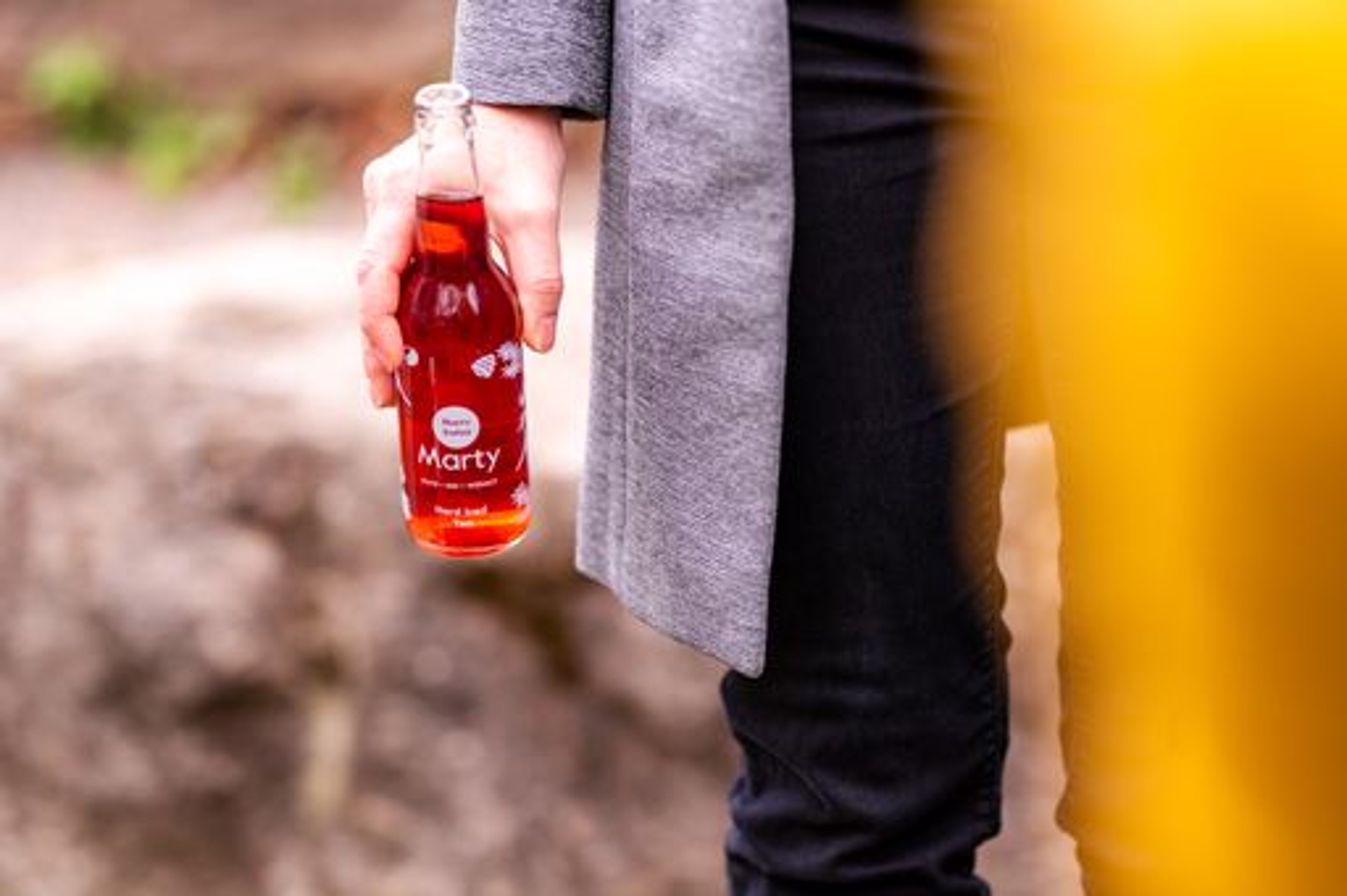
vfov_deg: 10.2
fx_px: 5049
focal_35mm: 135
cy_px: 448
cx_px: 674
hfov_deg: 15.2
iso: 250
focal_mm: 135
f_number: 2.2
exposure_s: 1/2000
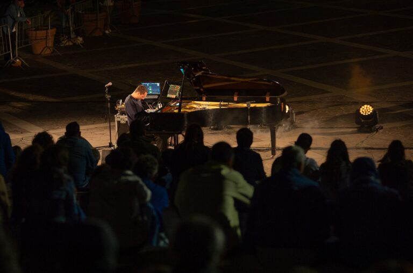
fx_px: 1545
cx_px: 206
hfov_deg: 15.2
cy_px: 136
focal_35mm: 135
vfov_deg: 10.1
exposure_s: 1/125
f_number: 2.8
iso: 800
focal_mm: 135
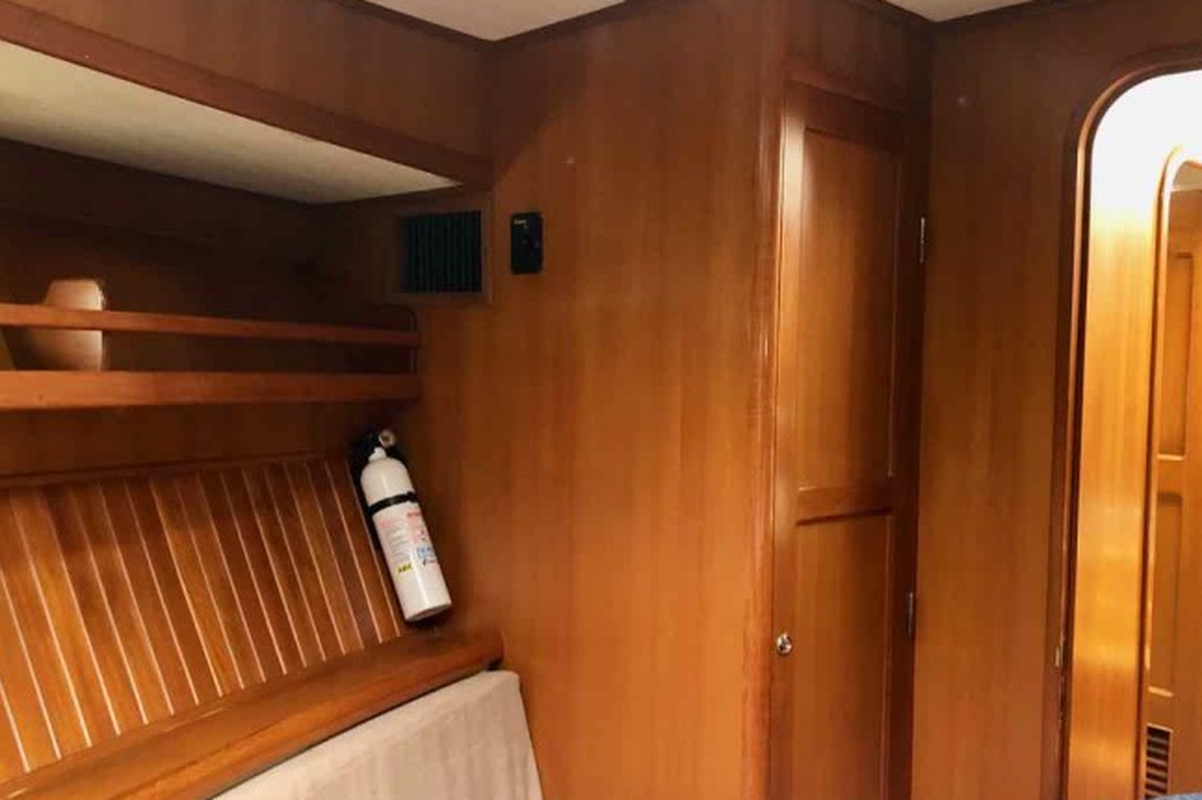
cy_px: 460
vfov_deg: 36.8
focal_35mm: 36
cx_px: 678
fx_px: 1202
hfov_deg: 53.0
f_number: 1.8
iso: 80
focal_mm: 3.99
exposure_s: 1/15
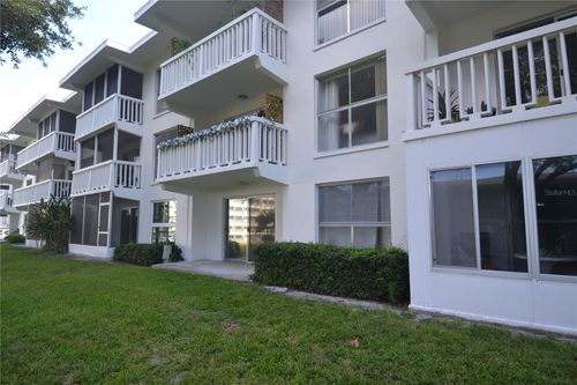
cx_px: 288
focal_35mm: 21
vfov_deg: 59.5
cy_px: 192
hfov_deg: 81.2
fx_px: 336
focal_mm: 14
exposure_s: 1/125
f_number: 5.6
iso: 250
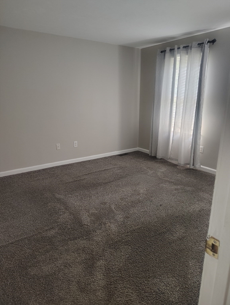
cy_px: 152
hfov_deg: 56.9
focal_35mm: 24
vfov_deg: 71.5
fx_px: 212
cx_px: 115
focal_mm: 5.56
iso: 1725
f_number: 1.8
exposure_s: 1/30
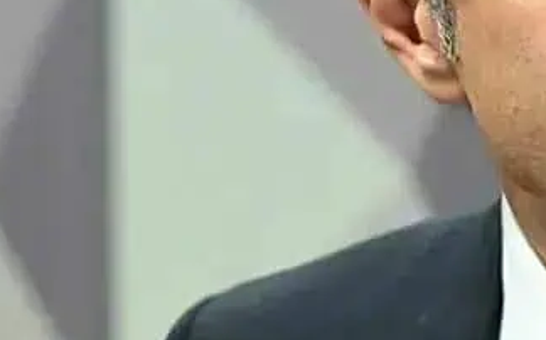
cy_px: -22
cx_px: 543
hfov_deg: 2.6
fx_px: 12060
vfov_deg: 1.6
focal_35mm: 811
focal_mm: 200
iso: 5000
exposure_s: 1/200
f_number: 4.5
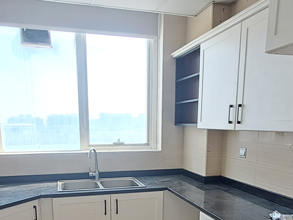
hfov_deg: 52.6
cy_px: 182
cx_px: 138
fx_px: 296
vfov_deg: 38.8
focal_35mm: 35
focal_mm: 1.64
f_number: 2.2
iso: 80
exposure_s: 1/50
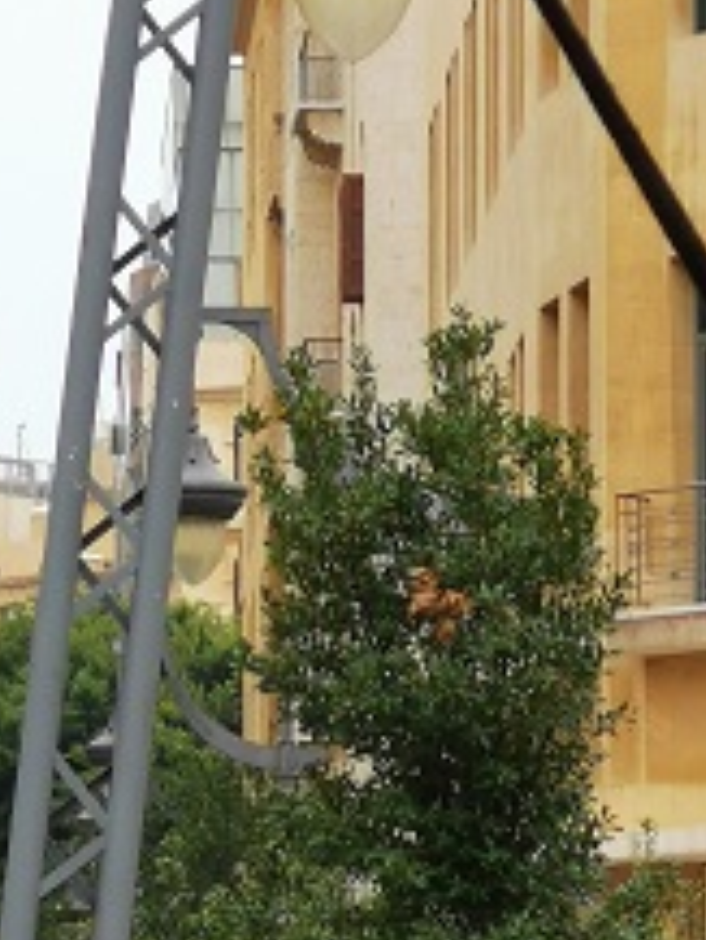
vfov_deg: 6.6
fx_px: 8204
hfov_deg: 4.9
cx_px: -225
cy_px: 364
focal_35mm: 302
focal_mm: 7.48
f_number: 2.4
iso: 50
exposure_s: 1/287
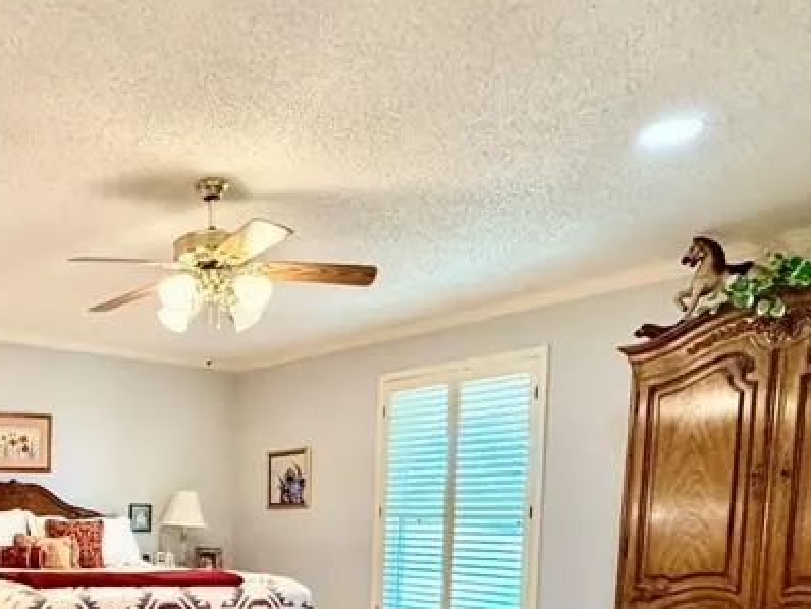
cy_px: 568
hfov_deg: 46.1
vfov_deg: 36.7
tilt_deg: -3.1
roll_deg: -0.6
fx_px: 844
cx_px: 73
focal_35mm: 36
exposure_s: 1/60
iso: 500
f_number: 2.2
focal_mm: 2.22
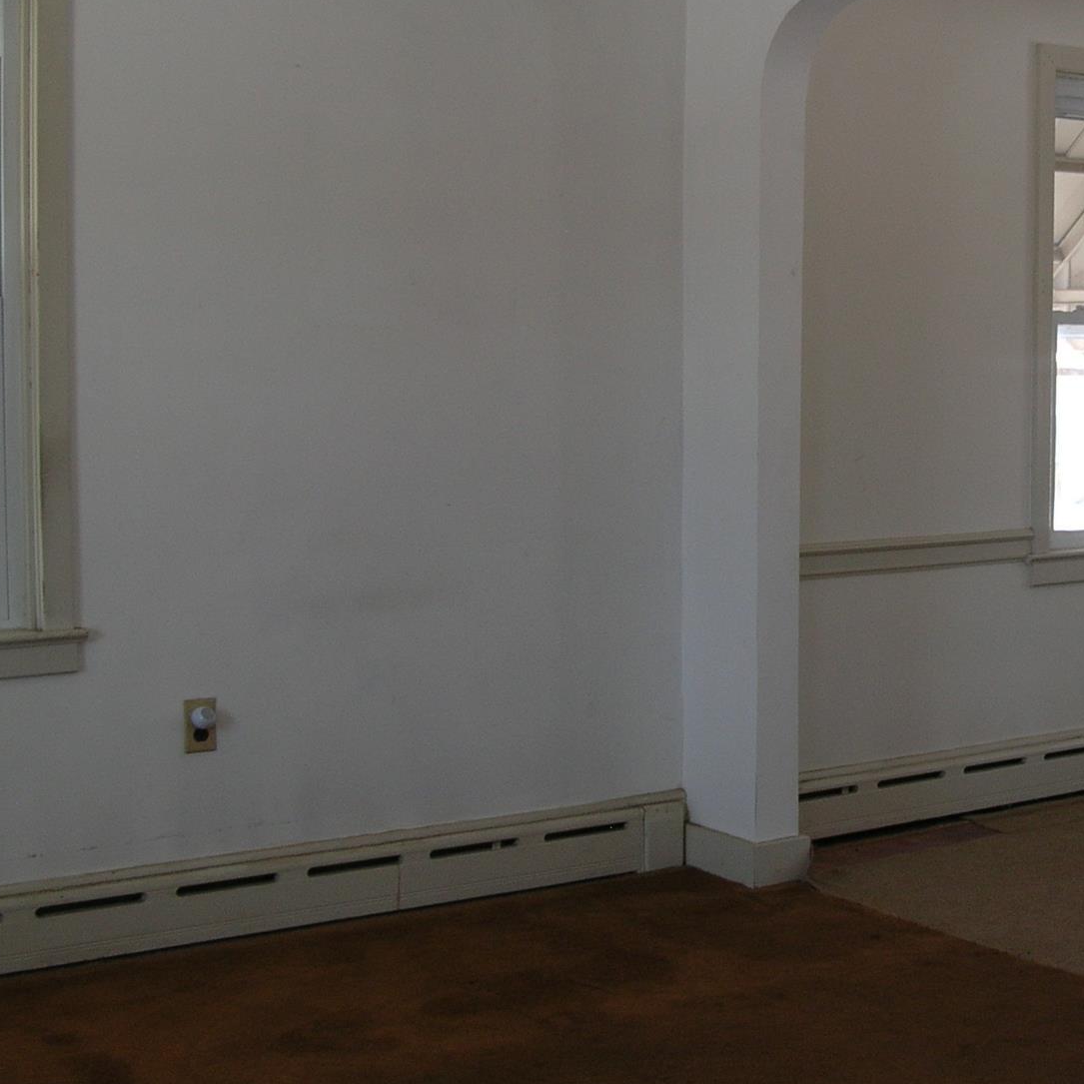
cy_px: 515
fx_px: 2126
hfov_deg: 27.6
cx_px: 975
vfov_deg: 28.6
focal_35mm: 60
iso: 50
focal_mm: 6
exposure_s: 1/56
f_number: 2.7
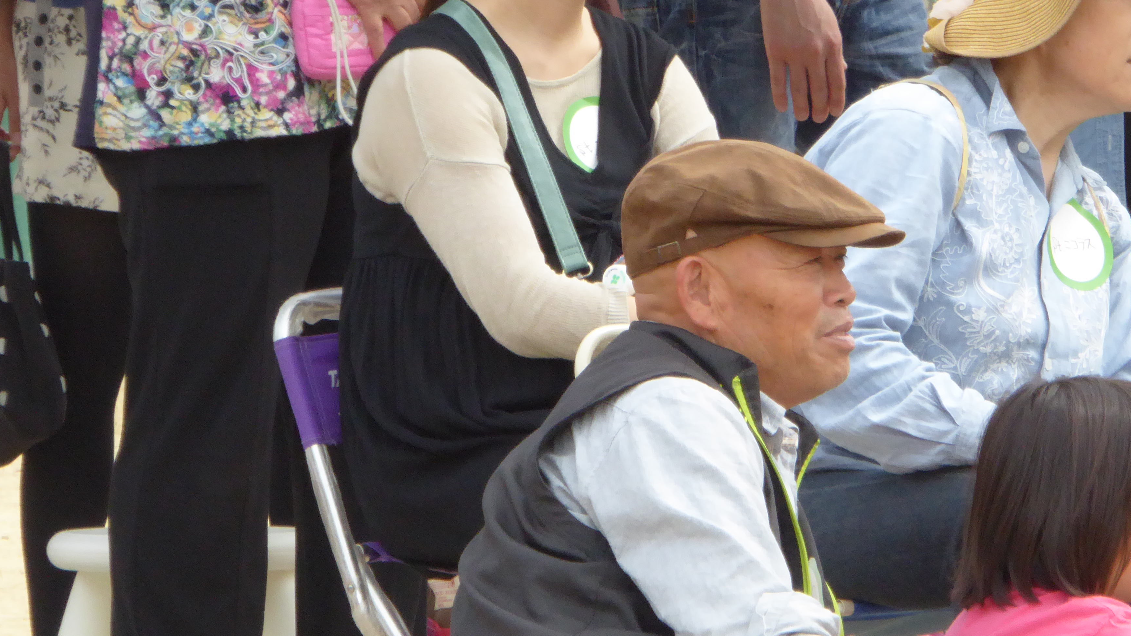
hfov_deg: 2.5
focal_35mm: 853
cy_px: 183
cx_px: 732
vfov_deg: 1.4
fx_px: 25580
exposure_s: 1/400
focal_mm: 89.6
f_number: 6
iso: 320
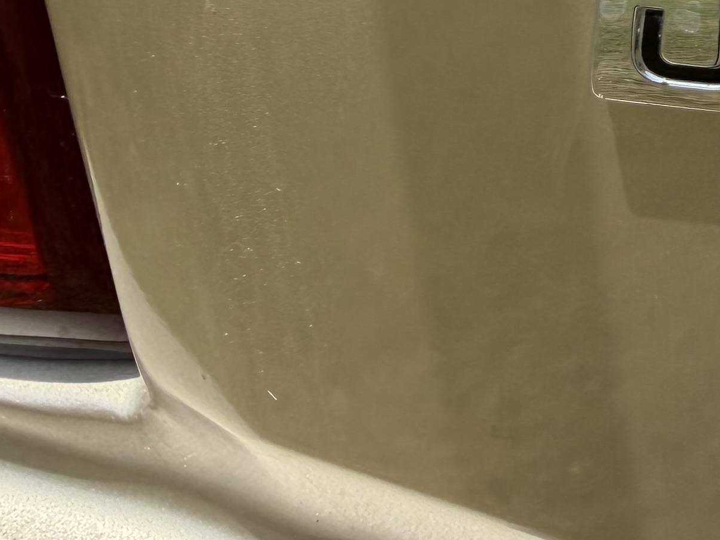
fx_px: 1664
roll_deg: +0.0
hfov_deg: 19.8
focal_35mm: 80
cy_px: -204
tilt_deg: -16.6
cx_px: 1191
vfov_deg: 17.1
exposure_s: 1/777
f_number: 2.2
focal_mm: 2.22
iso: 32
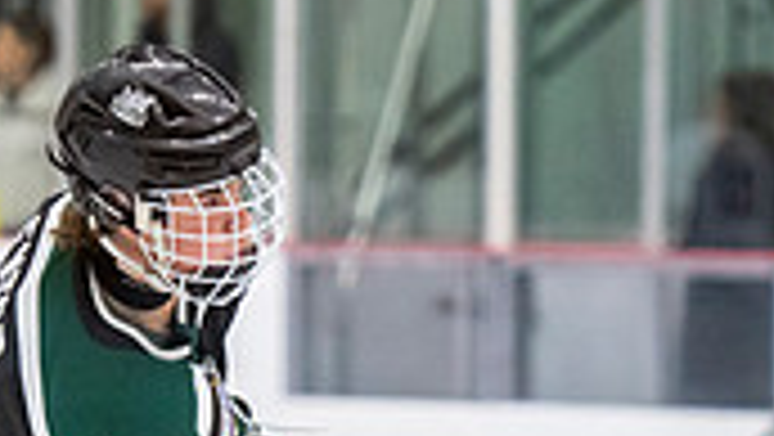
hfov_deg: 4.1
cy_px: 690
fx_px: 10864
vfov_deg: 2.3
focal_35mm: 529
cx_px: 293
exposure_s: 1/640
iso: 3200
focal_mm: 125
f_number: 3.2
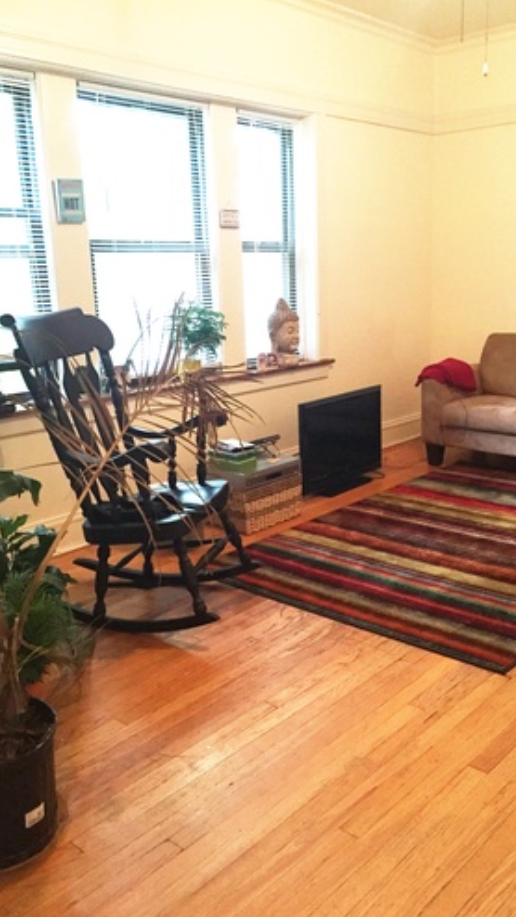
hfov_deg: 36.7
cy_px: 460
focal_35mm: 32
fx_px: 778
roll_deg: +0.7
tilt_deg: -12.8
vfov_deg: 61.0
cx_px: 276
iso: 200
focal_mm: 4.15
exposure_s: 1/30
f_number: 2.2
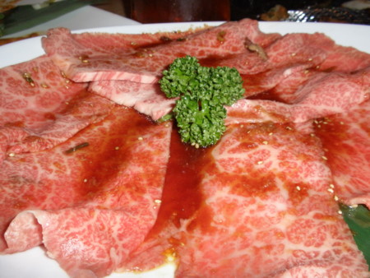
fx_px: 396
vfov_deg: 38.7
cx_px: 185
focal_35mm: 37
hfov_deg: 50.1
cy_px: 139
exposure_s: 1/30
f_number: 10
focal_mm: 6.6
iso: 200
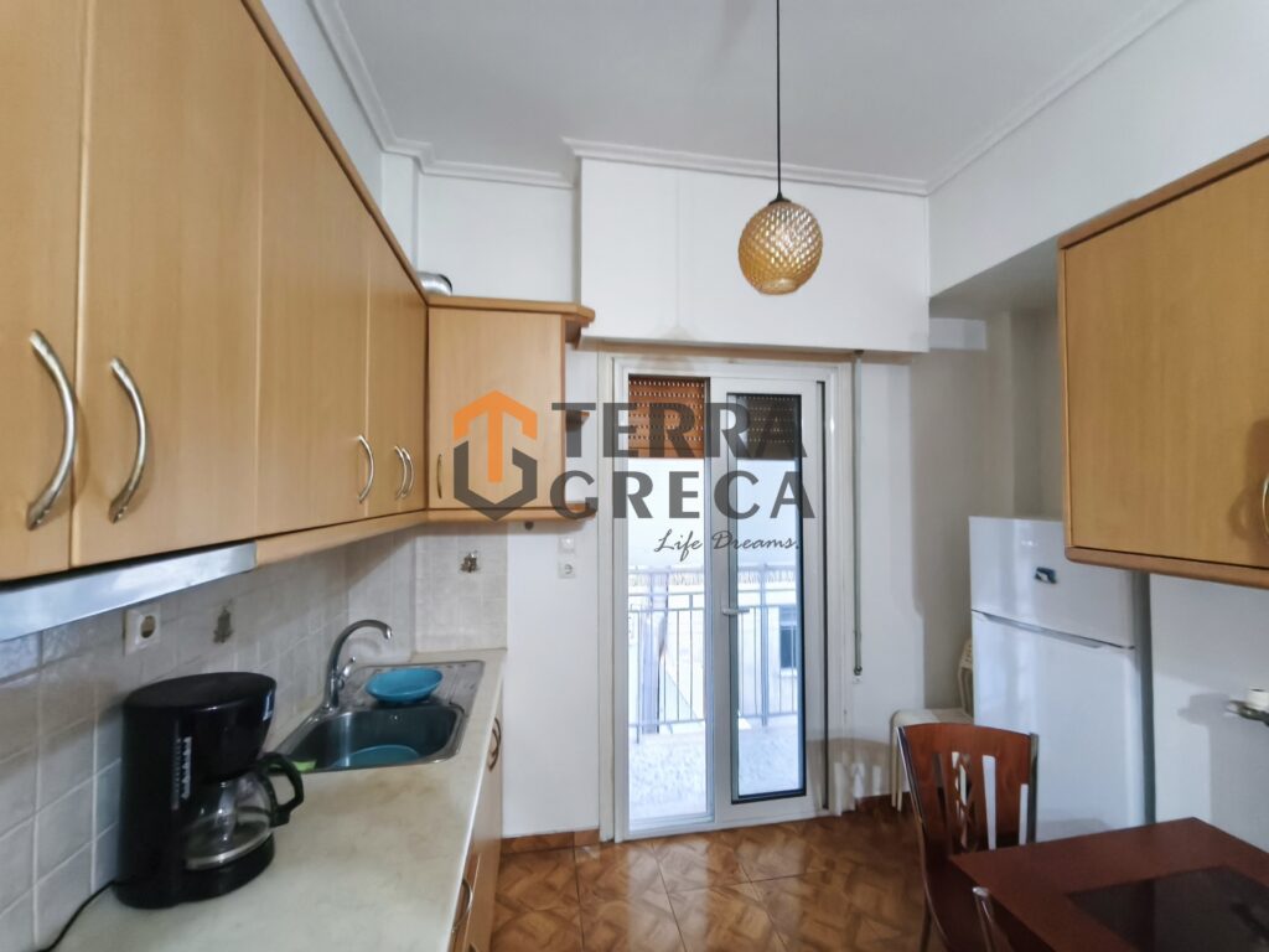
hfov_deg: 98.2
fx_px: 550
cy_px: 476
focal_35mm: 15
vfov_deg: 81.7
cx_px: 634
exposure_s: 1/20
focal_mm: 1.91
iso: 1600
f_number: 2.2
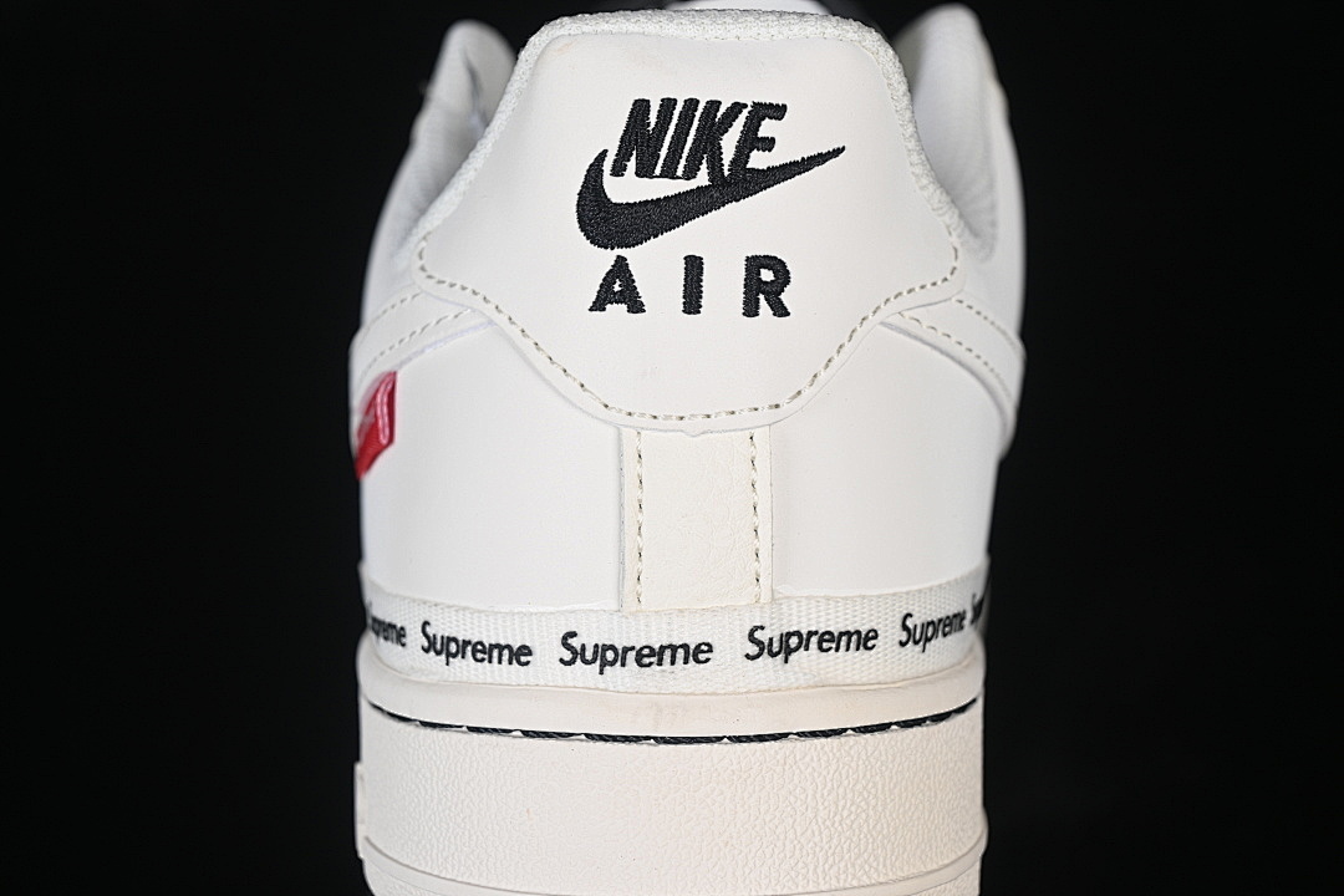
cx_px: 672
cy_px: 448
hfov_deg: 27.0
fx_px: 2800
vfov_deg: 18.2
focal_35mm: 75
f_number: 7.1
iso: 160
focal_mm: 50
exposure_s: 1/80
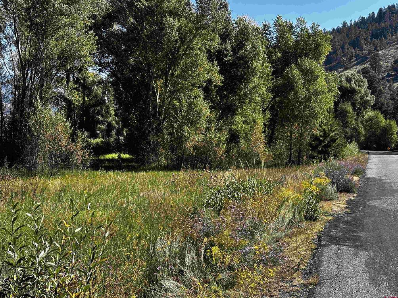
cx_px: 196
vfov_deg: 29.7
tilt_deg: -3.2
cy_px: 147
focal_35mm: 49
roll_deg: -1.7
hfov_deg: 38.9
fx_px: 563
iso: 64
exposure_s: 1/1590
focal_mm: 6.86
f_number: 1.78
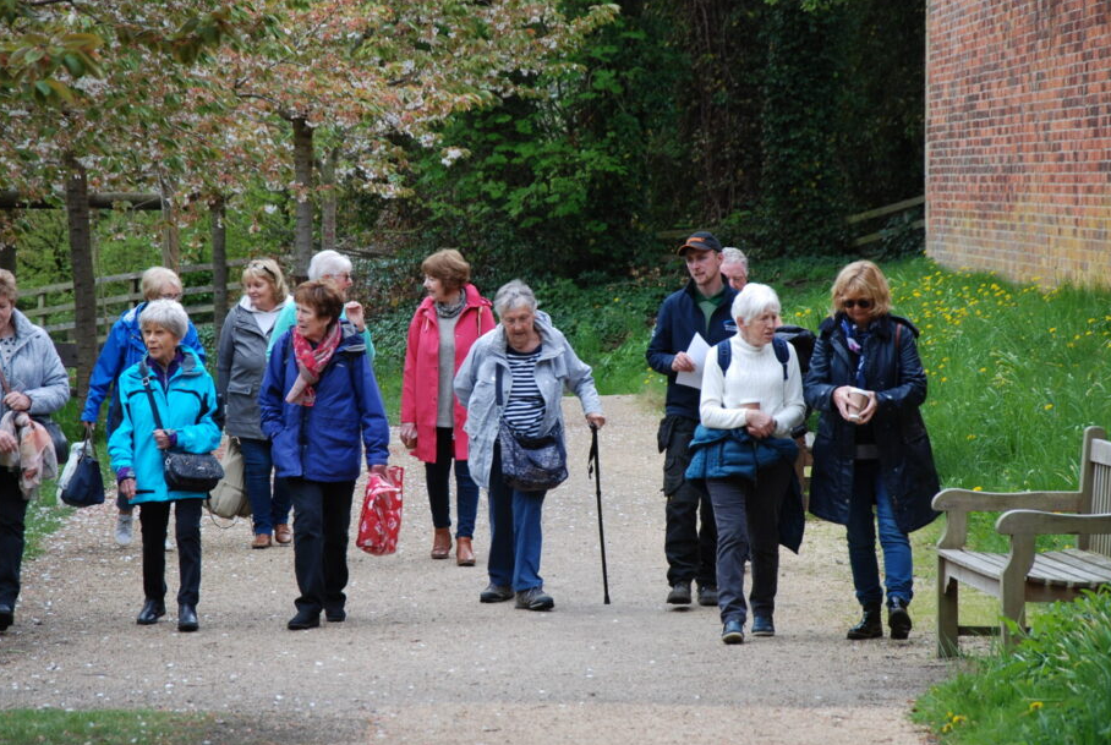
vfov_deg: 7.8
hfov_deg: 11.6
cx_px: 496
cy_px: 366
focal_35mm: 178
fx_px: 5490
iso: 200
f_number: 5.6
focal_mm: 105
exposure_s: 1/160
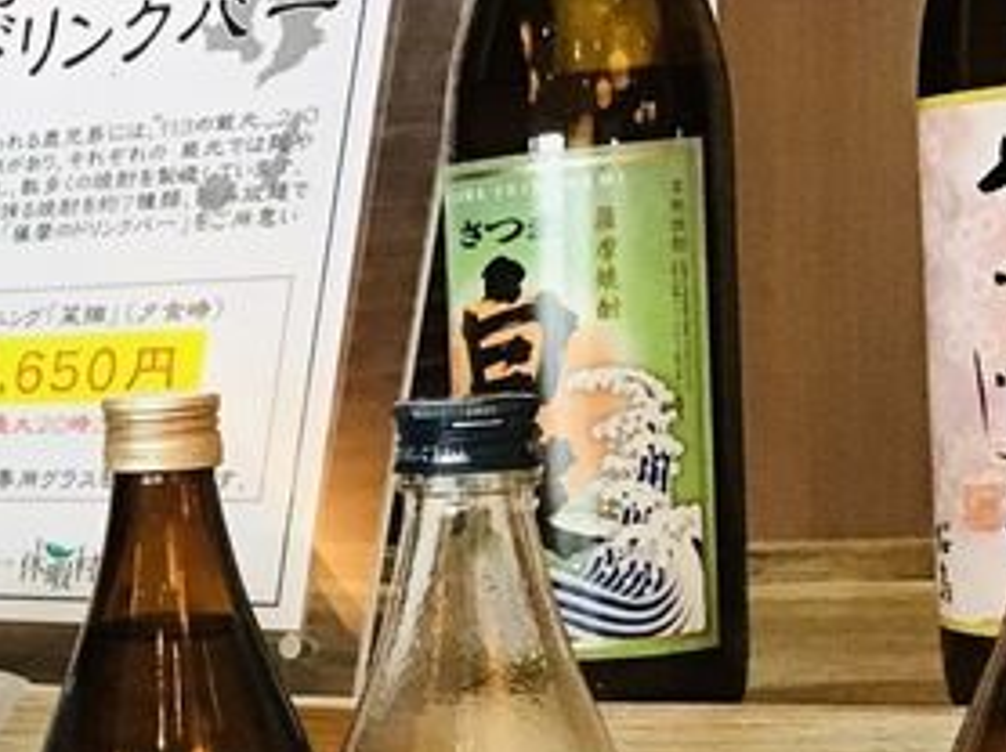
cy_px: 692
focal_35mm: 91
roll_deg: +3.0
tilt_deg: -10.1
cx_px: -157
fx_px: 2642
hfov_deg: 20.4
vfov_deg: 16.0
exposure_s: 1/30
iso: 200
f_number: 2.4
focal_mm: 3.3
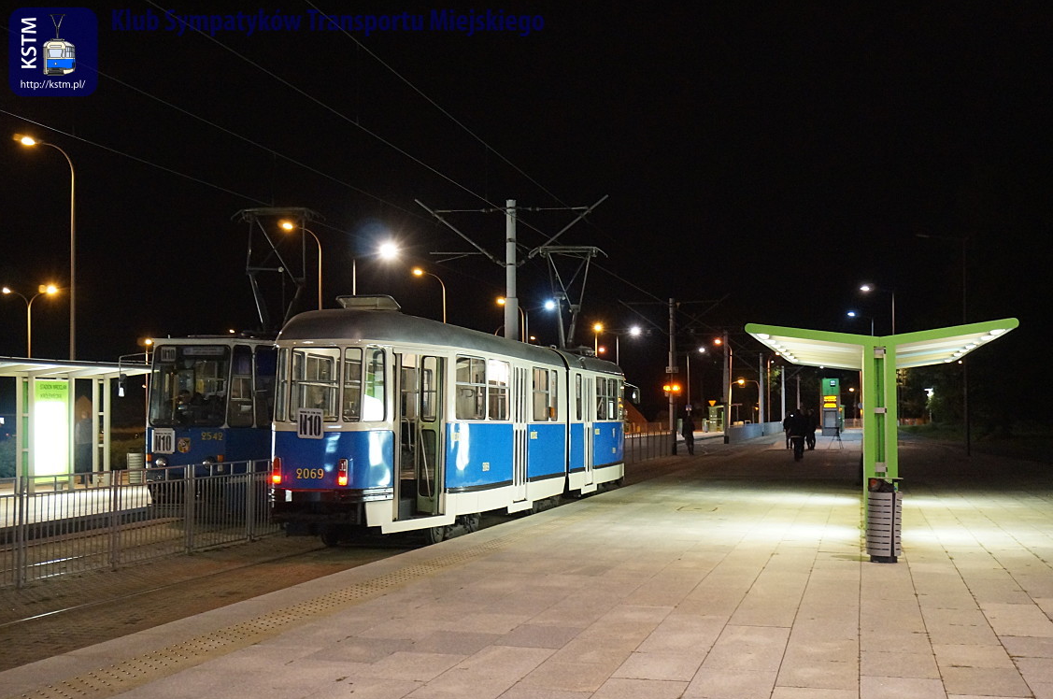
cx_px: 552
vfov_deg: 27.2
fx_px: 1447
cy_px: 364
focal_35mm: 50
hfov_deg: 40.0
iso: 3200
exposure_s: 1/15
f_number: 5
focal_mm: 31
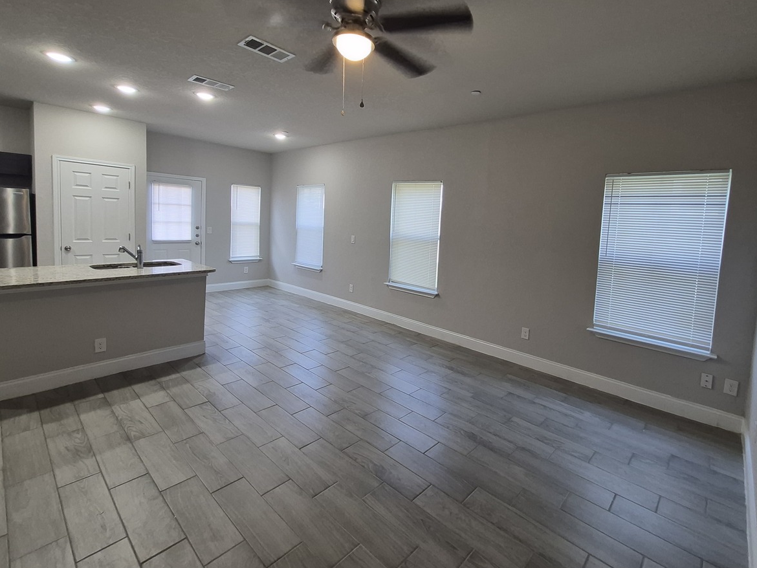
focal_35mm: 16
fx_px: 350
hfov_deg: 94.2
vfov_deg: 77.7
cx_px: 413
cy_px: 243
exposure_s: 1/60
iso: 160
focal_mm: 1.74
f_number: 2.2
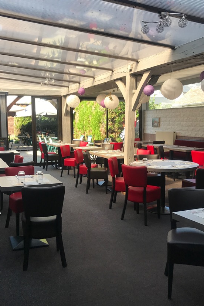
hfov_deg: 36.8
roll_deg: +0.0
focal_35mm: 36
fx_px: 306
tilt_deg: -3.1
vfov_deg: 53.1
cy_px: 154
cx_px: 86
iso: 20
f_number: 1.8
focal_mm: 3.99
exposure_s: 1/277
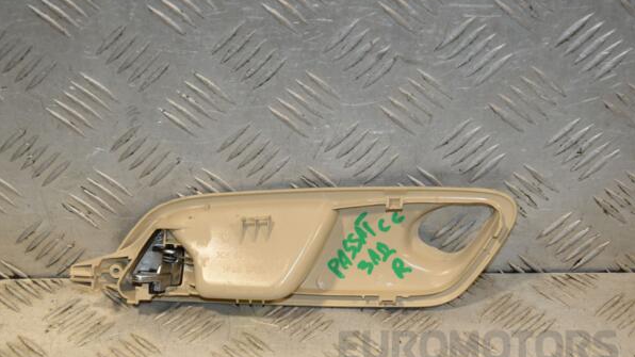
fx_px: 1650
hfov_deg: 21.8
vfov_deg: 12.3
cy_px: 205
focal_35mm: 98
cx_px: 319
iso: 800
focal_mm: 62
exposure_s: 1/200
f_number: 7.1
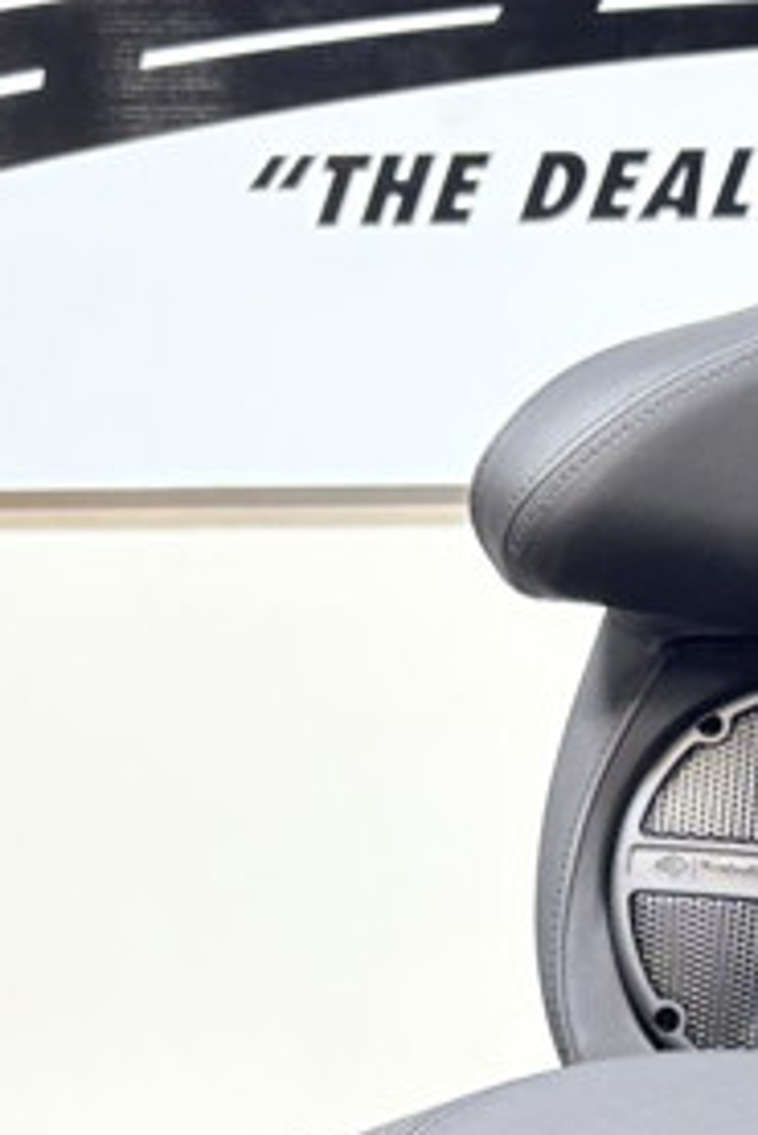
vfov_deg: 18.1
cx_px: 858
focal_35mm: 104
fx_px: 3280
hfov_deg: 12.9
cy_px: 1545
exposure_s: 1/120
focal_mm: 5.96
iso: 64
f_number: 1.6
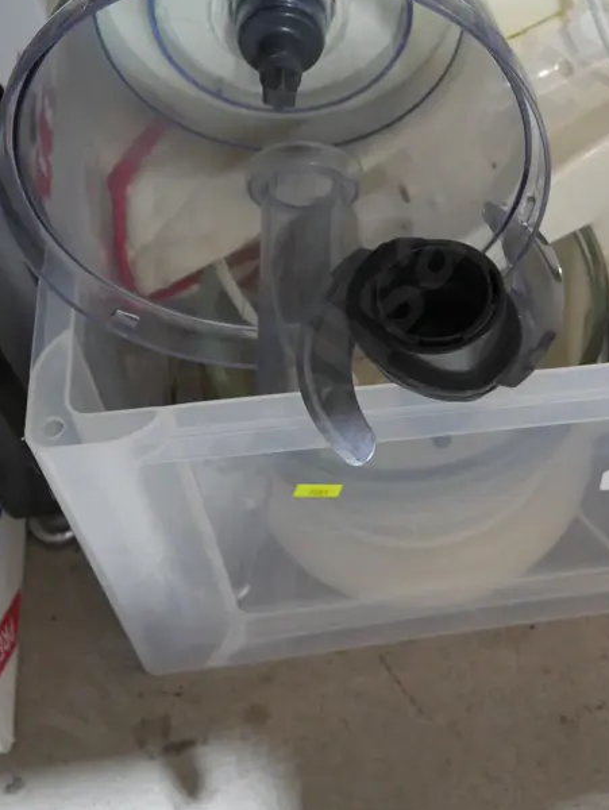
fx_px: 1359
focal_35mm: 58
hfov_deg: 24.9
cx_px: 476
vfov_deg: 32.5
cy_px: 188
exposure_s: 1/60
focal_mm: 17
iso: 1250
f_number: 4
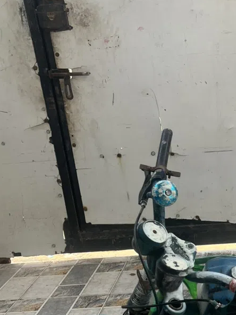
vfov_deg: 31.1
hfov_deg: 23.2
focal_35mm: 60
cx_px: 249
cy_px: 264
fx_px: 545
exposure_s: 1/558
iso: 50
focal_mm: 5.7
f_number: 1.5
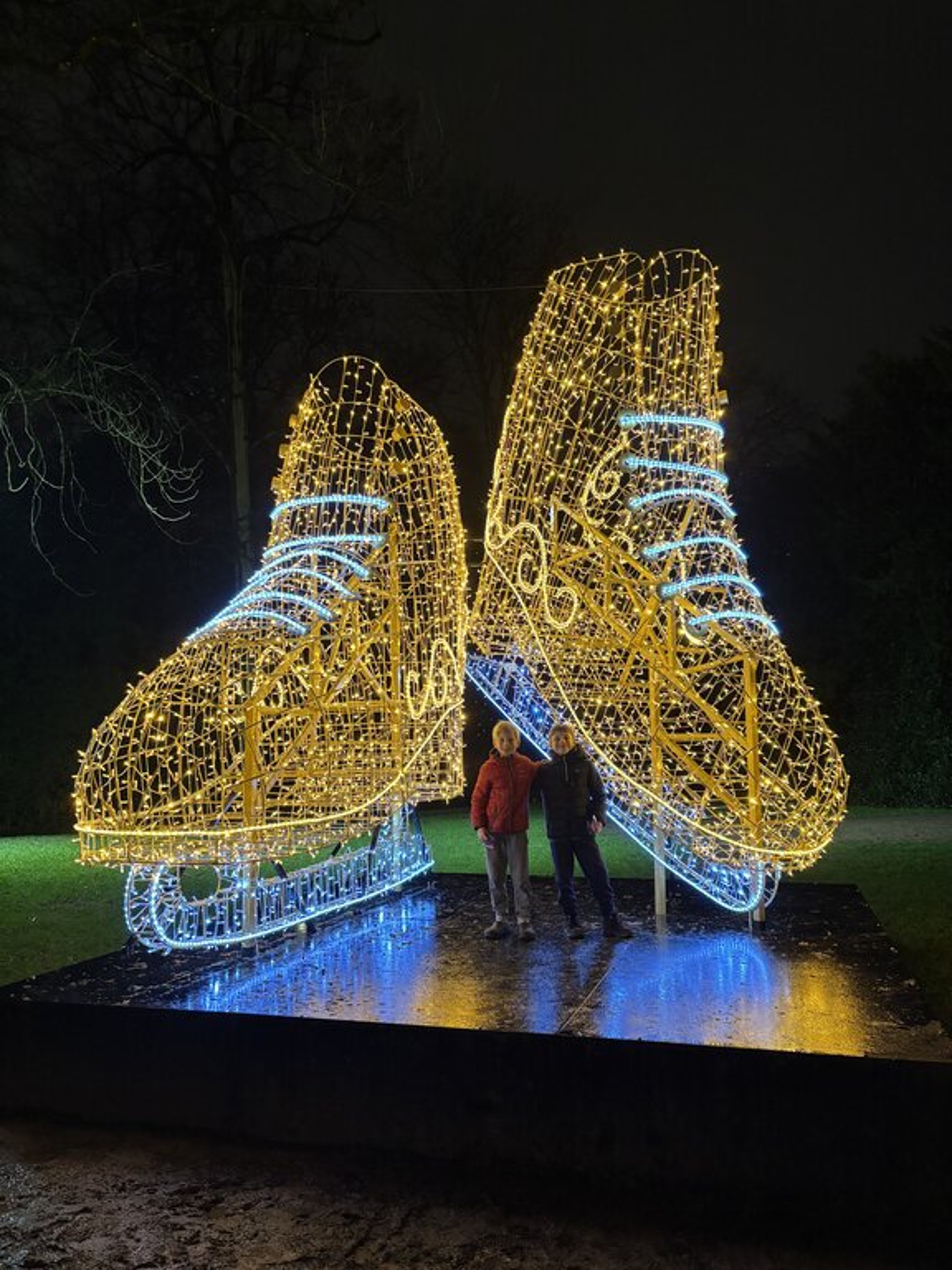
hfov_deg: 53.1
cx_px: 476
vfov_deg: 67.3
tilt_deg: +10.4
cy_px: 635
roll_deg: +0.9
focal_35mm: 26
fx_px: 953
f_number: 1.6
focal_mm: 5.96
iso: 250
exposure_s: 1/50
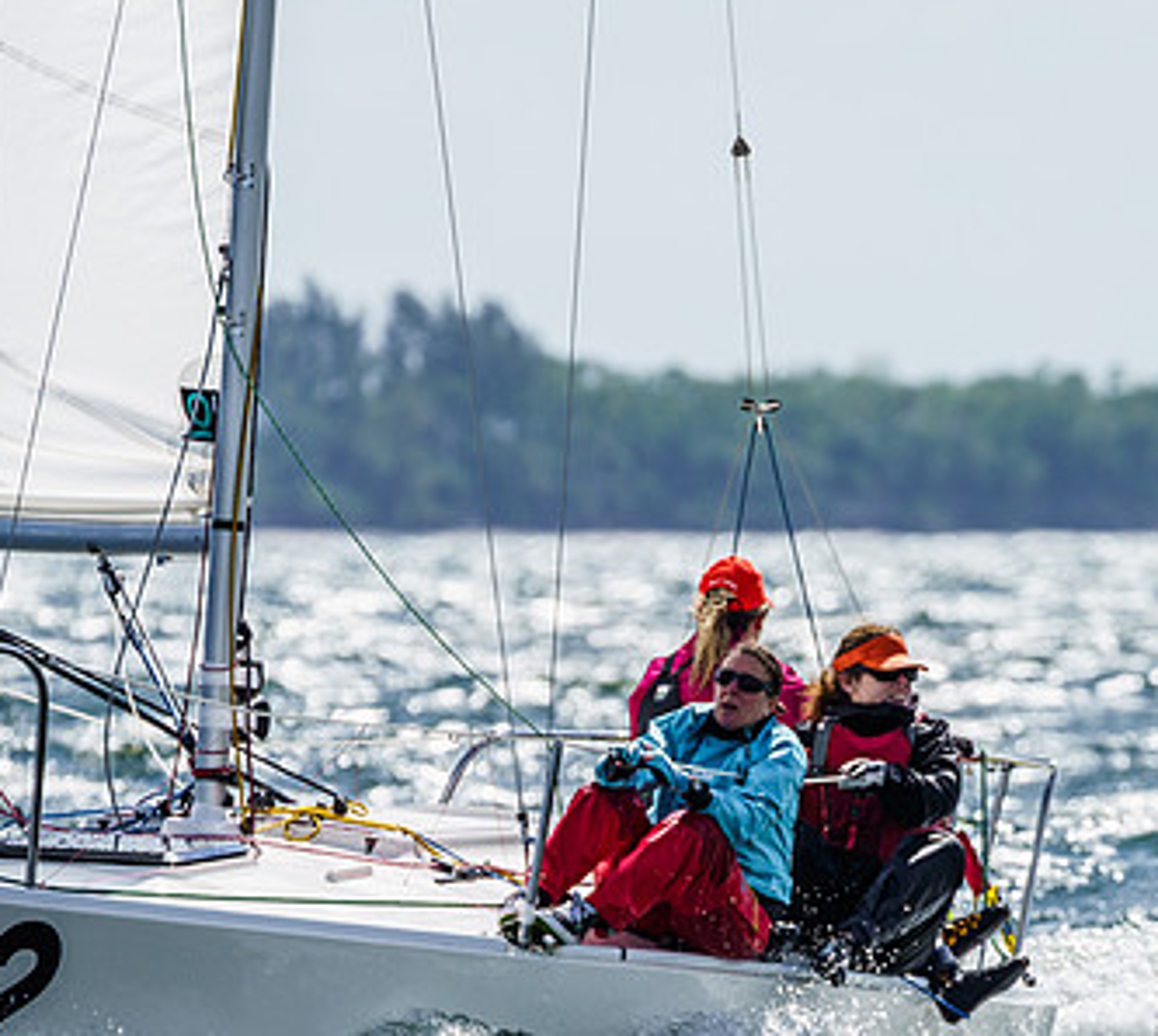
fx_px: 27223
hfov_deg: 2.4
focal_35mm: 758
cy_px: 743
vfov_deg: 2.2
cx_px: 753
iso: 160
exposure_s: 1/1000
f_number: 8
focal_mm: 385
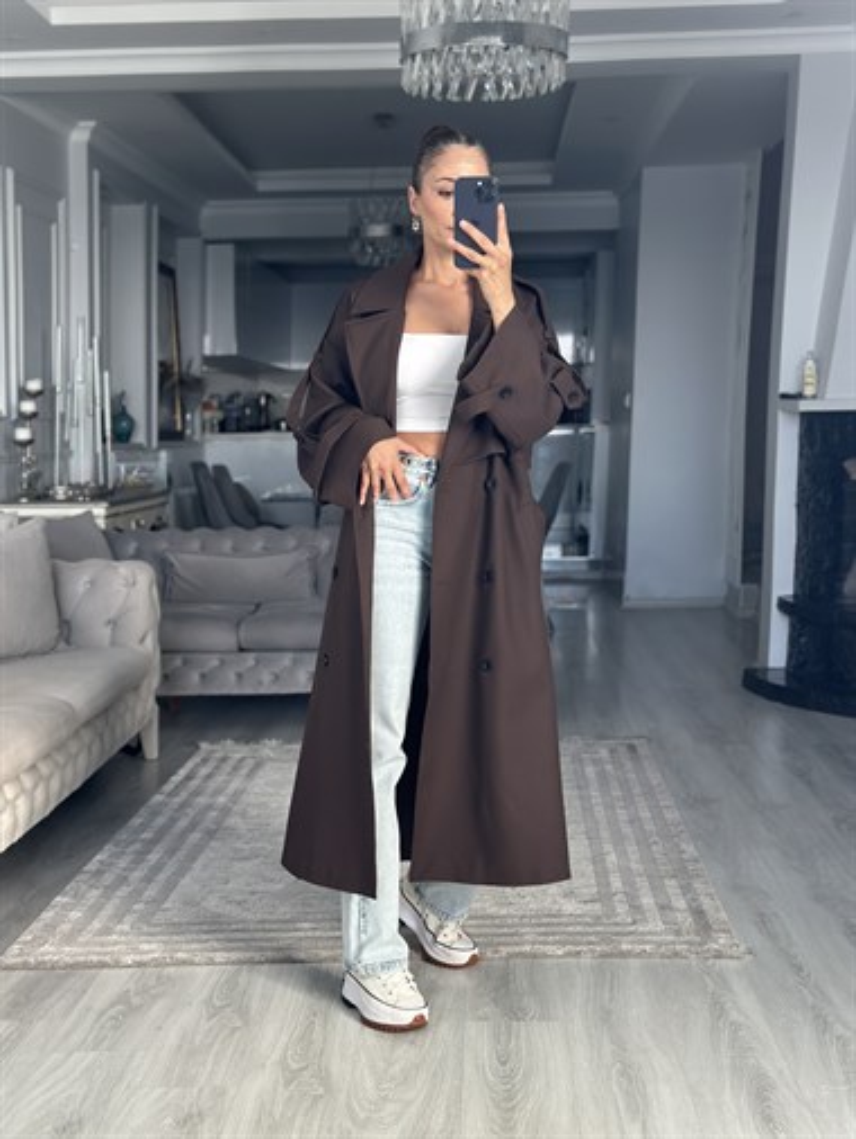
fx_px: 1581
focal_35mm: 48
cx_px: 428
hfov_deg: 30.3
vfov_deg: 39.6
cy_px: 570
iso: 100
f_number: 1.78
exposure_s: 1/141
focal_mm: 6.86
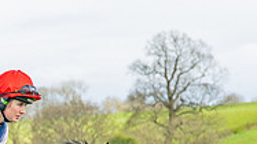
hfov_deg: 5.4
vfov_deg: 3.0
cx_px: -53
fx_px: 2711
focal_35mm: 398
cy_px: 284
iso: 400
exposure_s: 1/3200
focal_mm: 70
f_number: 4
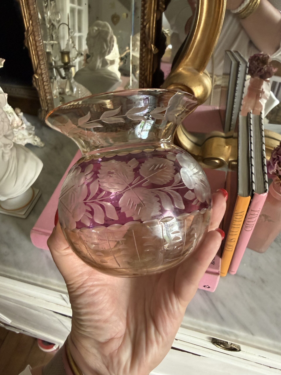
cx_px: 140
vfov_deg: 71.6
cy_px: 188
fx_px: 260
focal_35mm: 24
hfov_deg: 56.8
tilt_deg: -47.9
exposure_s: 1/77
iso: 320
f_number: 2.2
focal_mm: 2.22
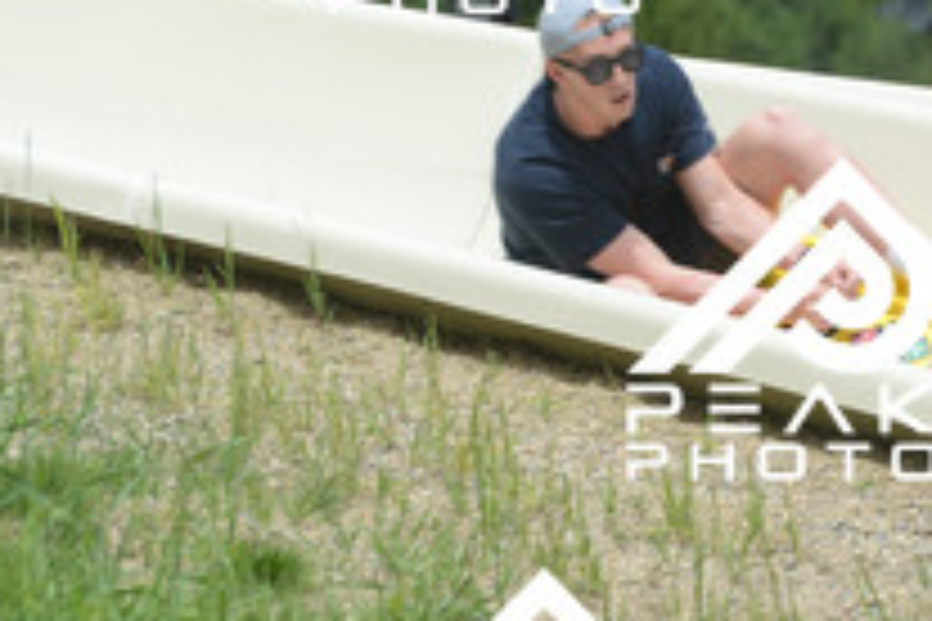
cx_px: 801
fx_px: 9733
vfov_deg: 3.7
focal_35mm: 376
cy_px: 290
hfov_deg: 5.5
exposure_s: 1/640
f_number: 6.3
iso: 200
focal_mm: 195
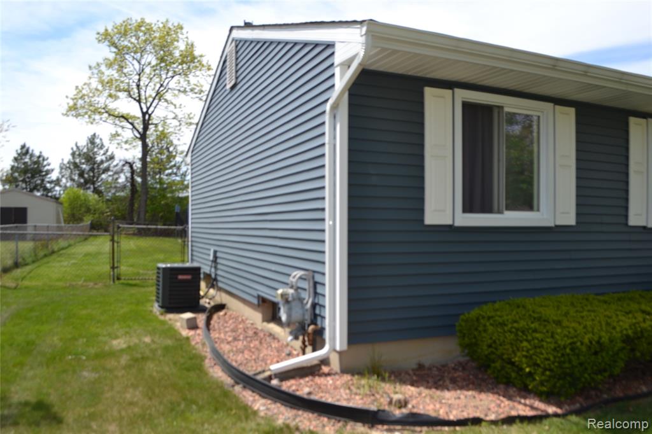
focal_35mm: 27
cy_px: 217
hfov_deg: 67.4
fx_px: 489
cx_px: 326
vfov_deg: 47.9
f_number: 7.1
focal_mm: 18
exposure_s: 1/200
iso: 100
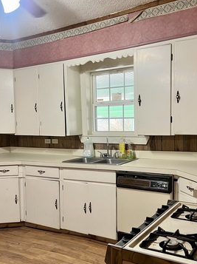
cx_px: 107
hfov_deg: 40.6
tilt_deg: -5.1
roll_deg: +0.5
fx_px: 266
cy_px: 146
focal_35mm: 35
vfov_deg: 52.6
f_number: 1.5
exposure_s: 1/60
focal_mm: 5.7
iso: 100
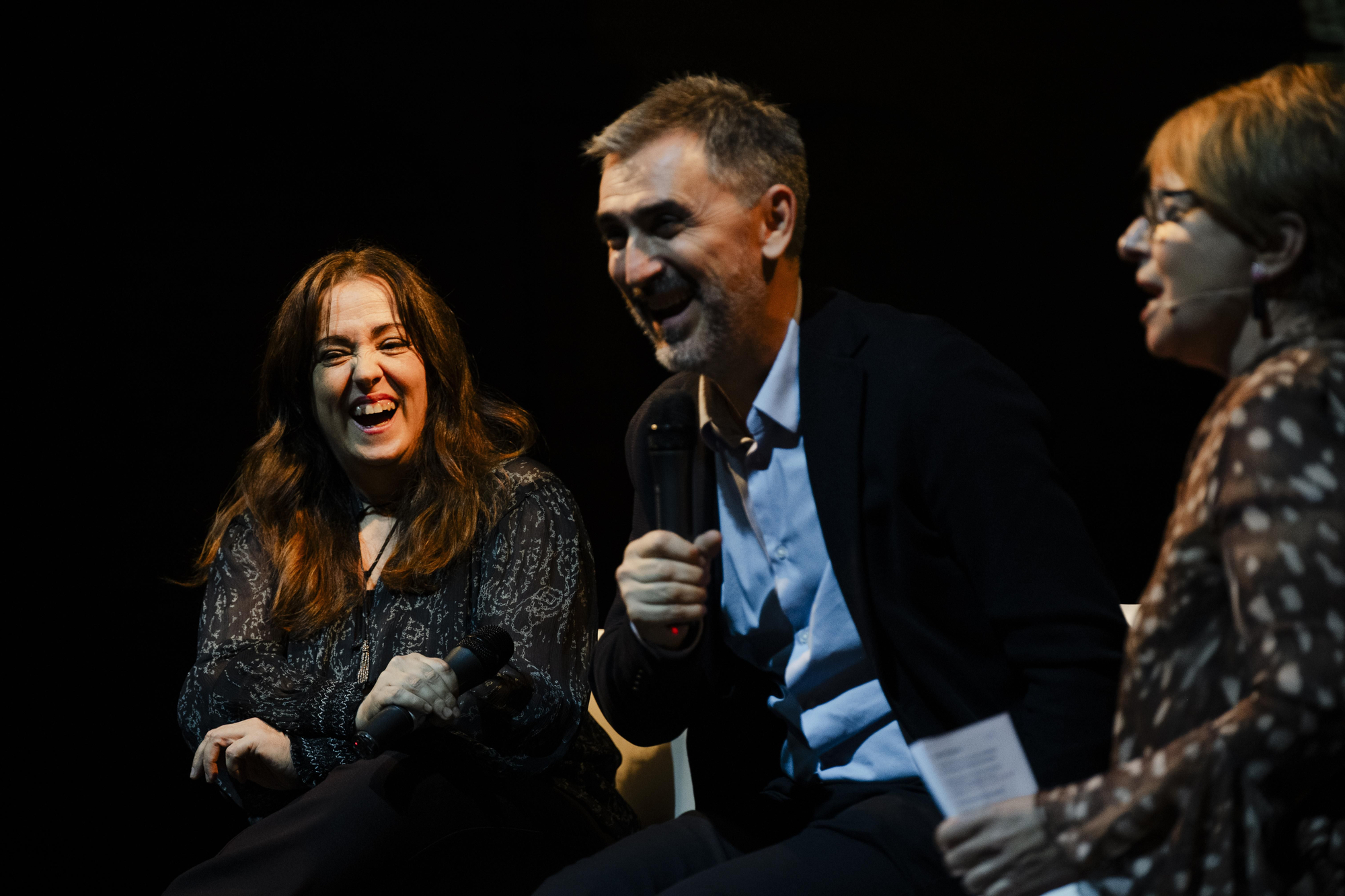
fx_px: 6164
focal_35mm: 165
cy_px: 448
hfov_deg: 12.5
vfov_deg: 8.3
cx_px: 672
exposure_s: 1/320
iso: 3200
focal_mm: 165
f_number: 2.8
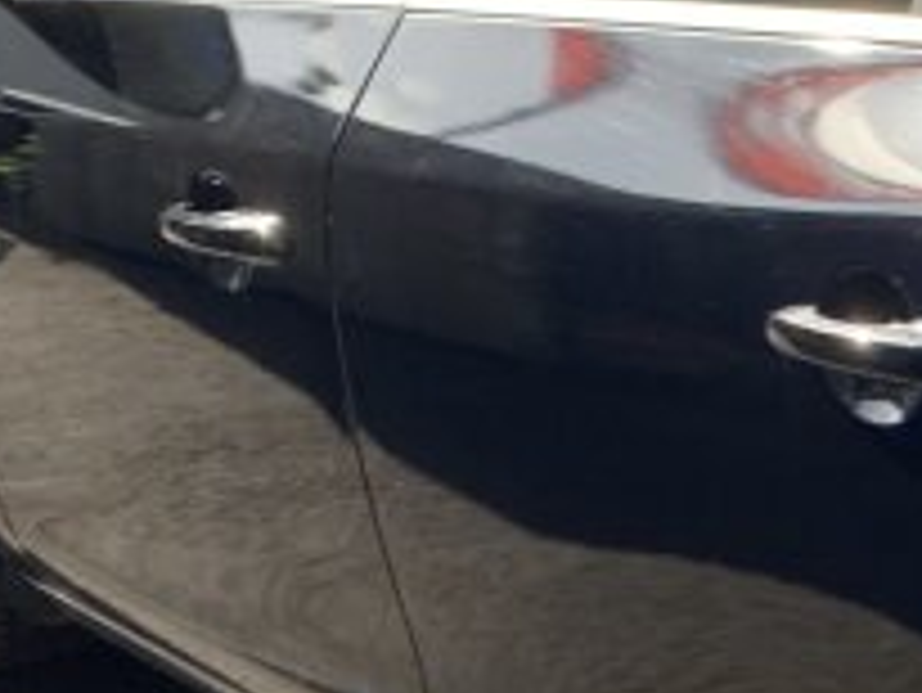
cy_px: 668
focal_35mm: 114
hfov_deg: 15.2
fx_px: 3038
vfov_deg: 12.9
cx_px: 1601
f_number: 1.8
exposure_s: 1/355
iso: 25
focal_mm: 4.25
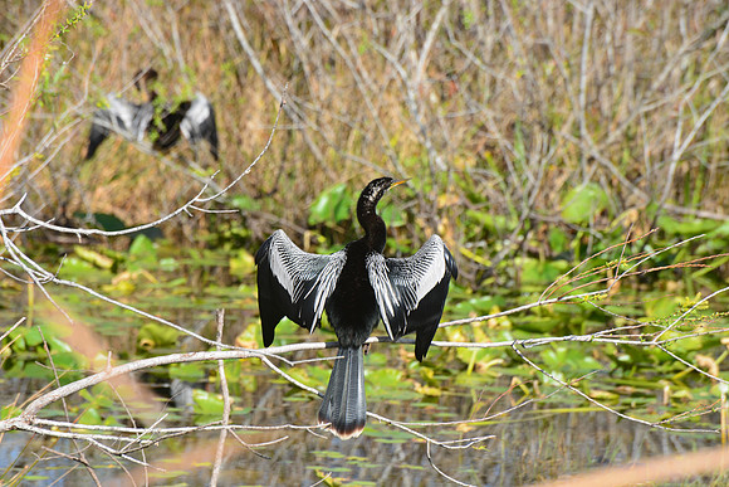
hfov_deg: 6.9
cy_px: 244
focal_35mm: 300
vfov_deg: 4.6
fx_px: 6076
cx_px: 364
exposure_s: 1/125
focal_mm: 300
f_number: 11
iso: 160
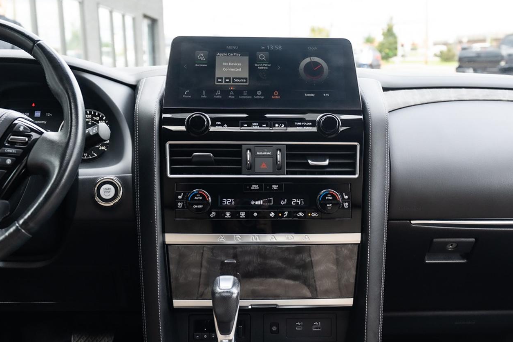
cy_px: 138
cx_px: 266
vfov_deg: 35.8
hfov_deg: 51.9
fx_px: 527
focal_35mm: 37
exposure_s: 1/250
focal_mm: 28
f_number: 4
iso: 500
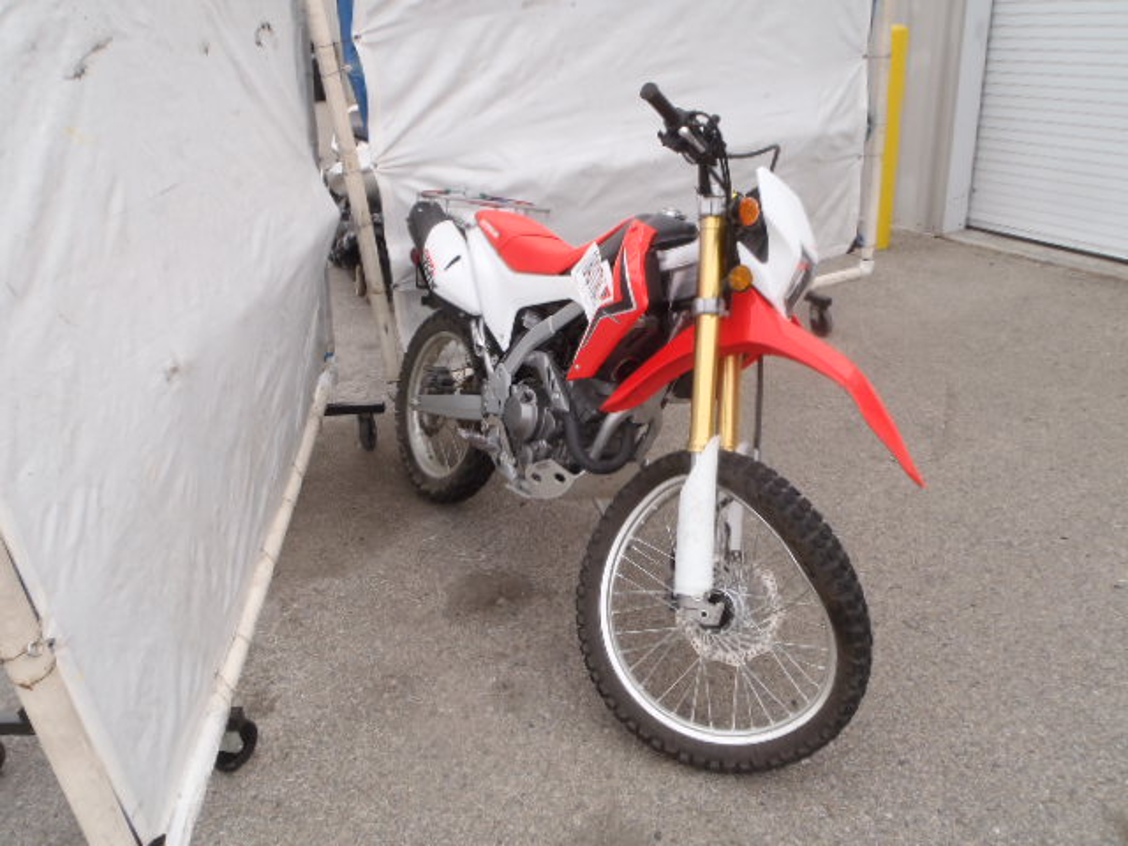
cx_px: 564
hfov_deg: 63.4
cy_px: 423
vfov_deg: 49.7
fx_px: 912
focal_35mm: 28
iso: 80
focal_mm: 5
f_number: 4.5
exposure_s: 1/125
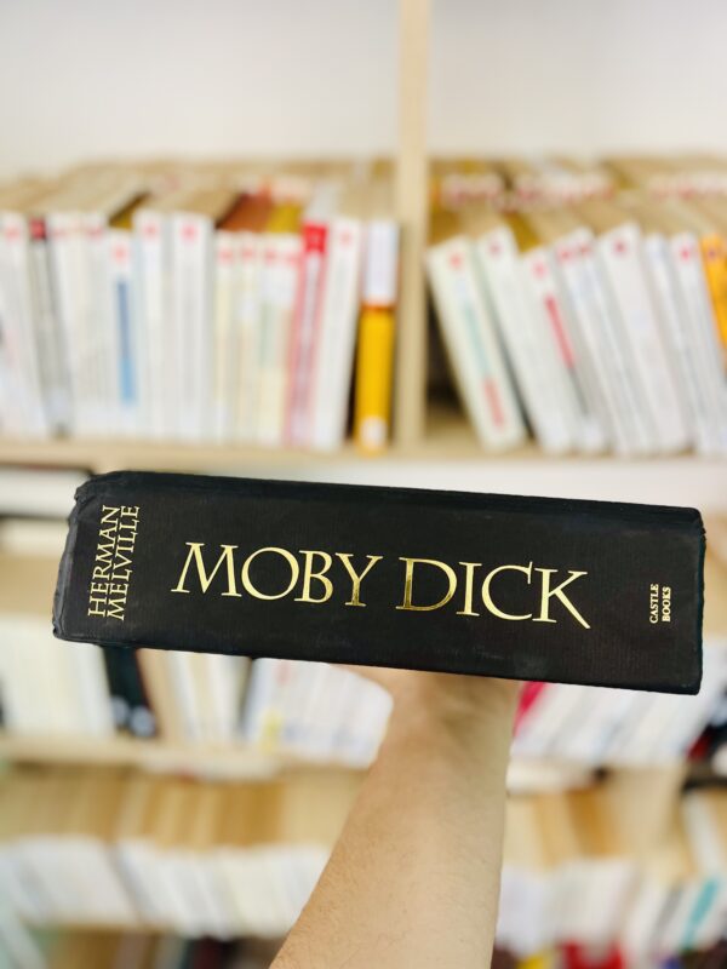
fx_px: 728
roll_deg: +3.3
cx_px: 364
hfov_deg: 53.1
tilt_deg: -33.5
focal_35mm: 26
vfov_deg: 67.3
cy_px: 484
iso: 160
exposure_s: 1/60
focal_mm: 5.7
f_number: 1.5
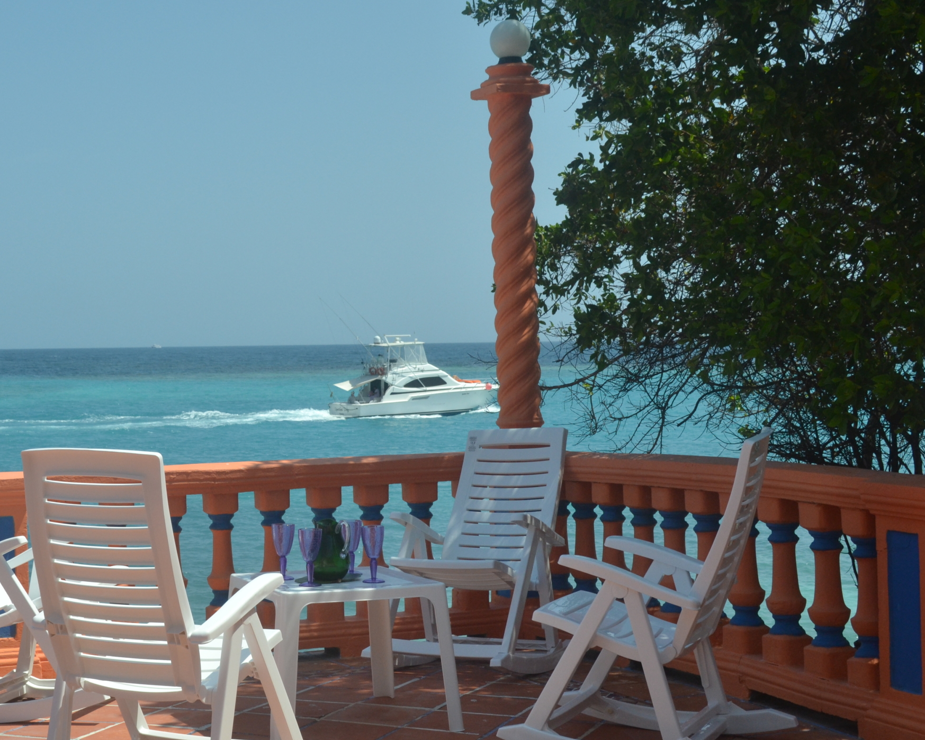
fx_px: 1807
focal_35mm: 66
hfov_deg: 28.4
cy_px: 403
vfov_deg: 23.1
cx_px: 273
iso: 400
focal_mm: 32
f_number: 13
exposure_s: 1/800
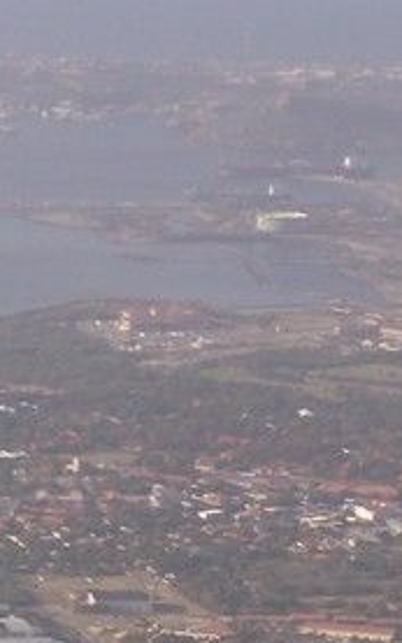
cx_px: -135
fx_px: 5051
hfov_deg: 4.5
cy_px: 490
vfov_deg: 7.3
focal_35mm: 288
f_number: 3.2
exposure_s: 1/500
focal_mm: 15.6
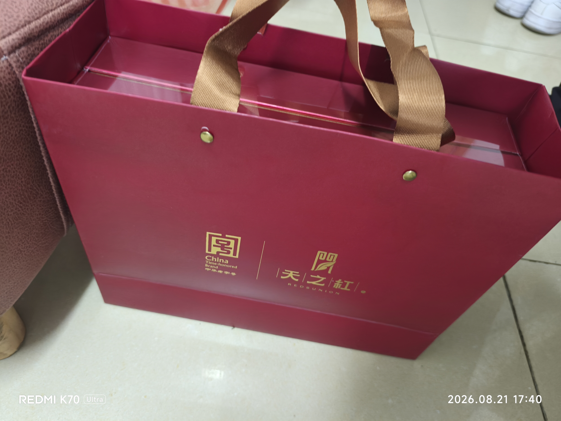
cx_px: 280
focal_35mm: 23
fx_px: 373
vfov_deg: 58.9
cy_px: 210
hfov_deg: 73.9
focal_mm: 5.84
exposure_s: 1/150
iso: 6400
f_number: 1.6
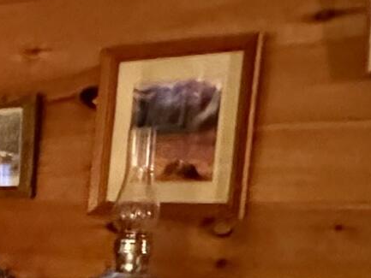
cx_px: -532
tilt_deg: -6.8
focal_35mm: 97
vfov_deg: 14.8
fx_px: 1040
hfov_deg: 13.9
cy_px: 333
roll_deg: -0.4
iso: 1250
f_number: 2.2
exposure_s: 1/38
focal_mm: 2.22
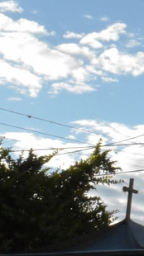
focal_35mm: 146
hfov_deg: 7.1
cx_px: 479
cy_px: -12
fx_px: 993
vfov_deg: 14.4
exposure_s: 1/800
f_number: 22
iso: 3200
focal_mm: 18
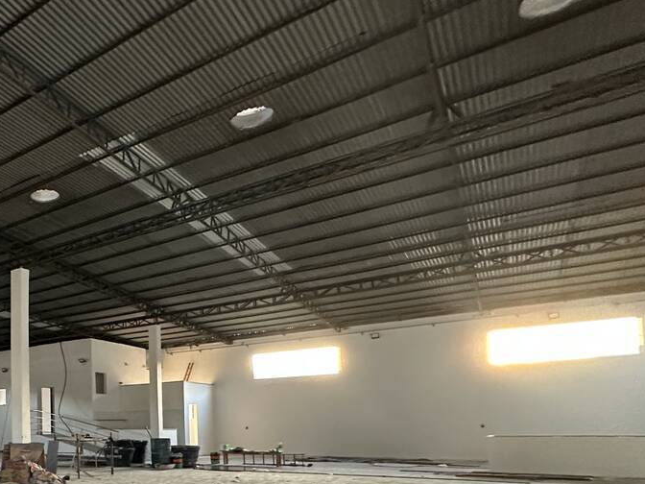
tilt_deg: +3.6
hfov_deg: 47.9
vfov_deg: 44.3
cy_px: 394
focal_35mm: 30
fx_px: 559
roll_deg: +0.6
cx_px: -20
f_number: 2.2
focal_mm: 2.22
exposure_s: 1/60
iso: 640
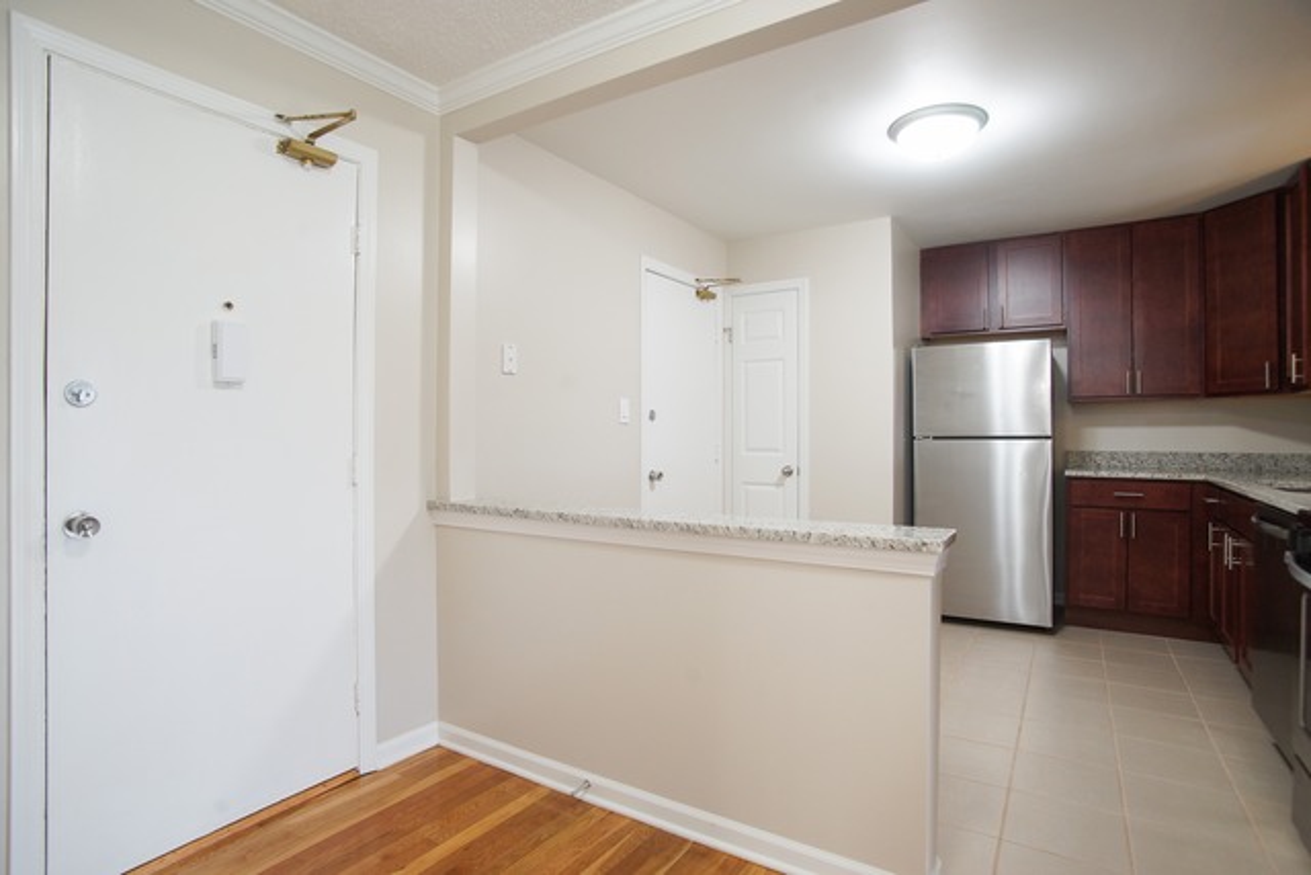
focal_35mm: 17
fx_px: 619
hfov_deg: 93.3
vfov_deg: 70.5
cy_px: 438
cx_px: 656
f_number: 9
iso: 500
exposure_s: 1/6
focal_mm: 17
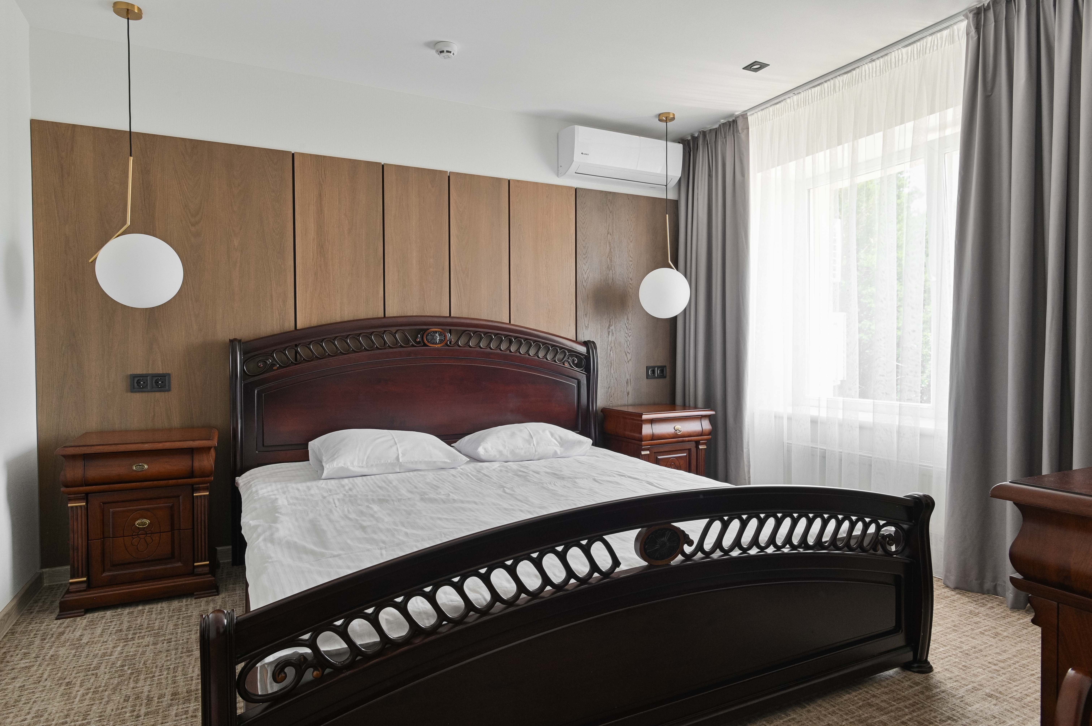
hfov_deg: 84.0
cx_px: 546
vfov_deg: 61.9
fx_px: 606
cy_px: 363
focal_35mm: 20
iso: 1600
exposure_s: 1/50
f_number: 10
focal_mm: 20
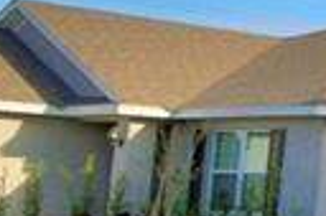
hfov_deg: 9.7
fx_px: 1085
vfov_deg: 11.4
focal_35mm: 120
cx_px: 1123
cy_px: 102
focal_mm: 10
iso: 100
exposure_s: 1/1000
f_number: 4.5
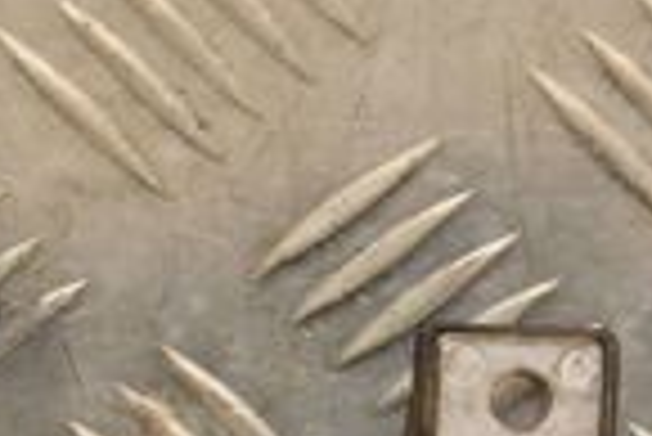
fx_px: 6943
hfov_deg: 5.4
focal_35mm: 383
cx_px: 234
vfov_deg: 3.6
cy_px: 728
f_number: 5.6
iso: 800
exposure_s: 1/200
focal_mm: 58
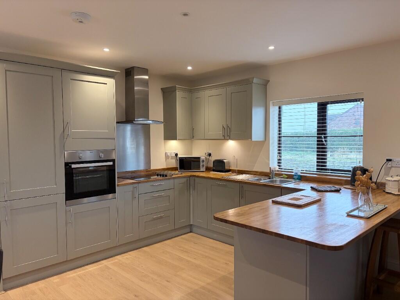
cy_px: 150
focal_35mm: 26
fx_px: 300
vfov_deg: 53.1
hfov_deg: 67.3
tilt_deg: -2.9
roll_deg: +0.8
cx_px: 200
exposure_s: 1/100
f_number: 1.6
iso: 200
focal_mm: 5.96
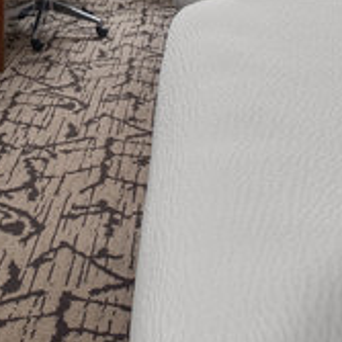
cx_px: 184
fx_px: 727
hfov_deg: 26.5
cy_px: -185
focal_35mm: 65
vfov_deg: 21.7
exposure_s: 1/200
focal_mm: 10.5
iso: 400
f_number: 8
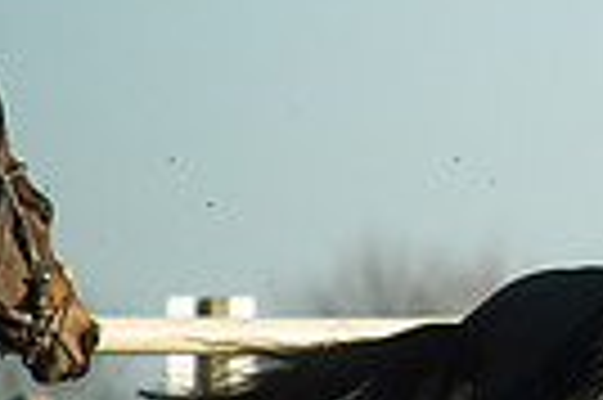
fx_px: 21715
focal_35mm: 1298
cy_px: 18
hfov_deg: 1.6
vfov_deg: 1.1
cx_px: 1296
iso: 800
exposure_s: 1/4000
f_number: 6.3
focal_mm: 300
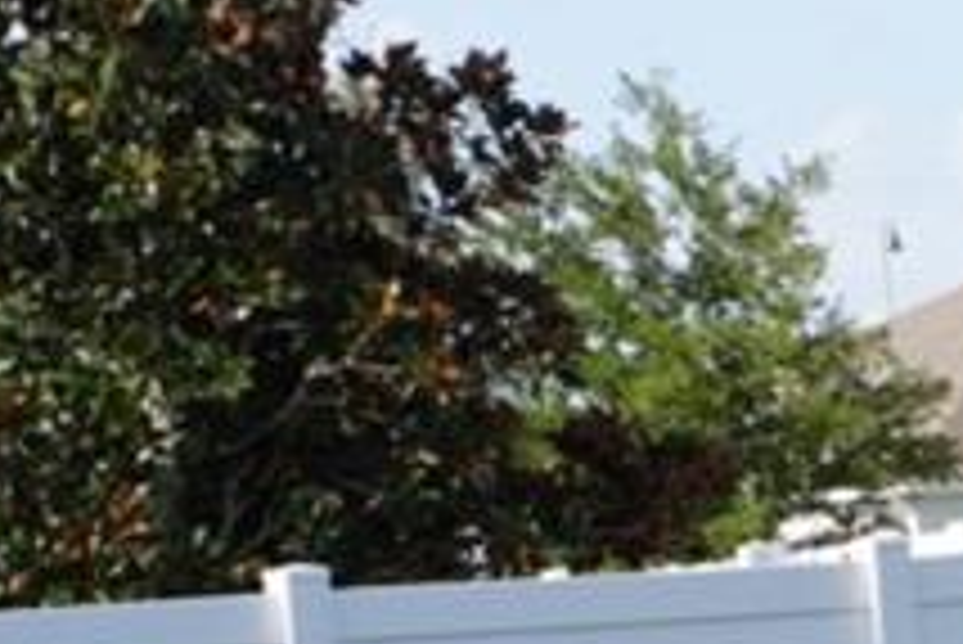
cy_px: 889
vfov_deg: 5.8
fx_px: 6310
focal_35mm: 236
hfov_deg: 8.3
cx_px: 1894
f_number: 5
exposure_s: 1/500
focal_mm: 21
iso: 100
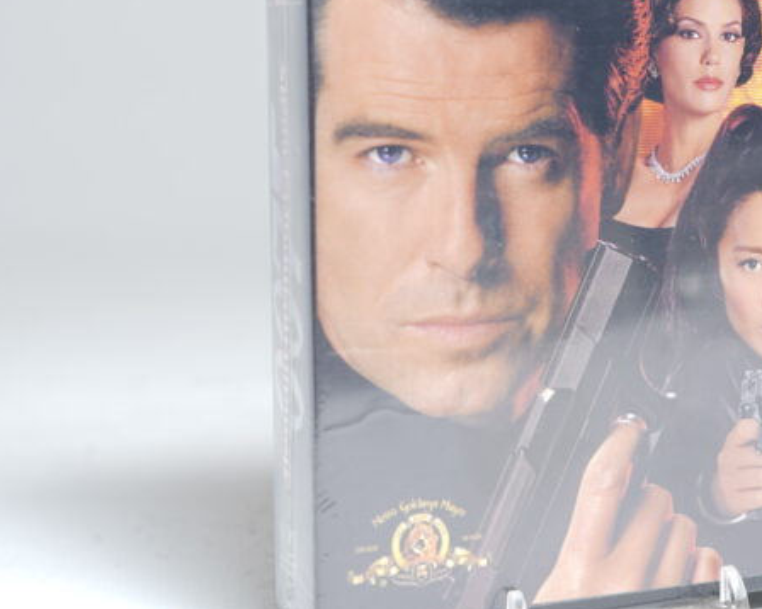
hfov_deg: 22.8
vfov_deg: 18.3
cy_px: 116
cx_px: 577
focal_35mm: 83
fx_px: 1871
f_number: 4.5
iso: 64
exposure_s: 1/3
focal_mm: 33
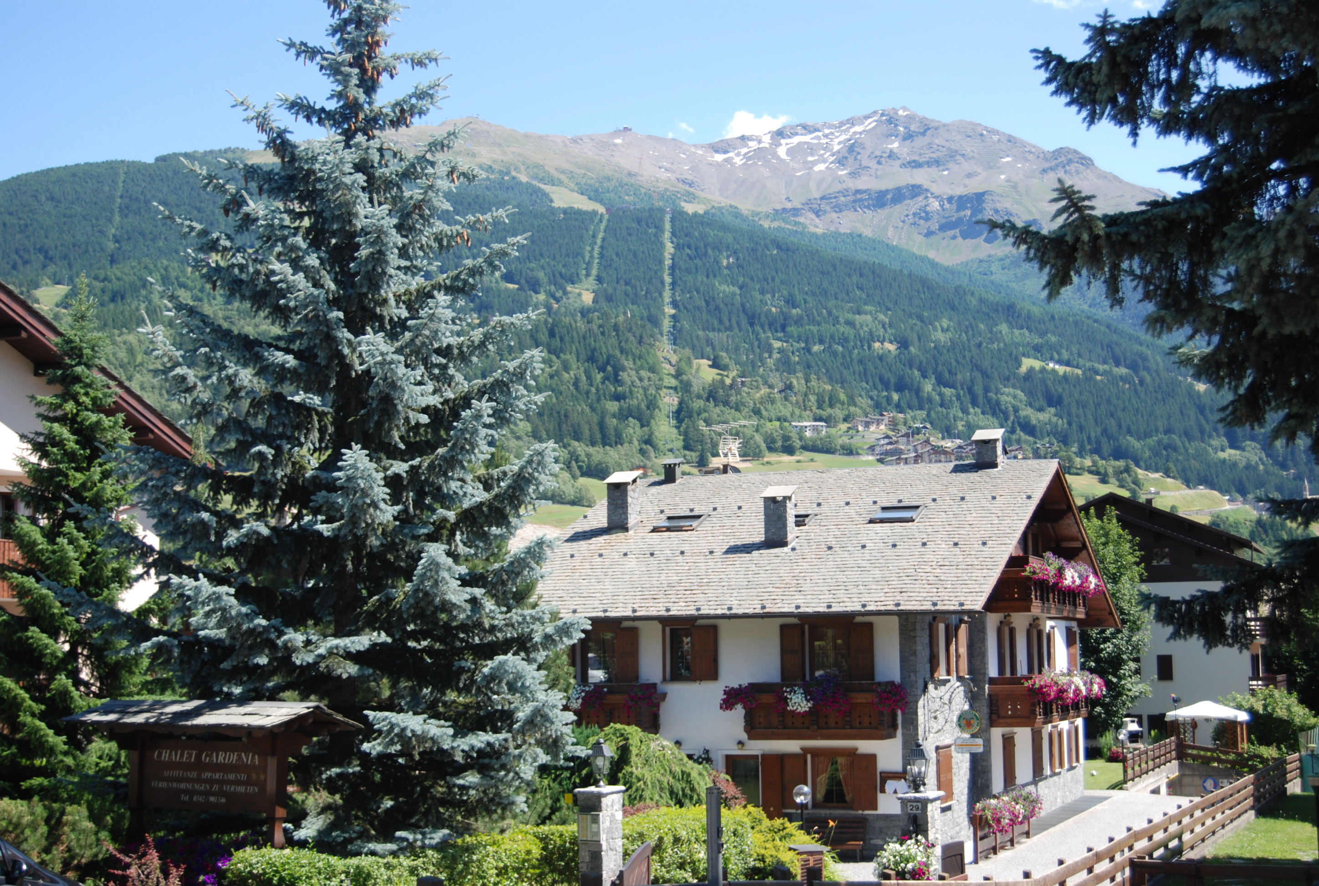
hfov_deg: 38.8
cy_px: 443
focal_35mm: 51
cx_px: 660
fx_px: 1872
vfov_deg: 26.6
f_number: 4.5
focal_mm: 34
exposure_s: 1/500
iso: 200
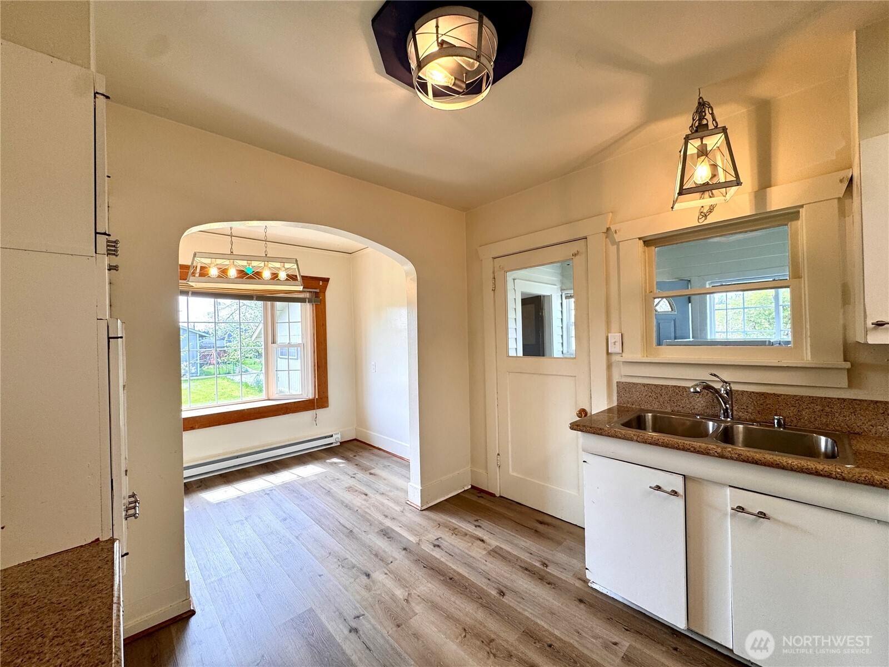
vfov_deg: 85.7
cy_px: 334
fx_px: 360
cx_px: 444
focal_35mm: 14
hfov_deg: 102.1
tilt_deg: -0.7
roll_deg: +1.3
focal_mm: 2.22
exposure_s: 1/120
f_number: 2.2
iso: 50
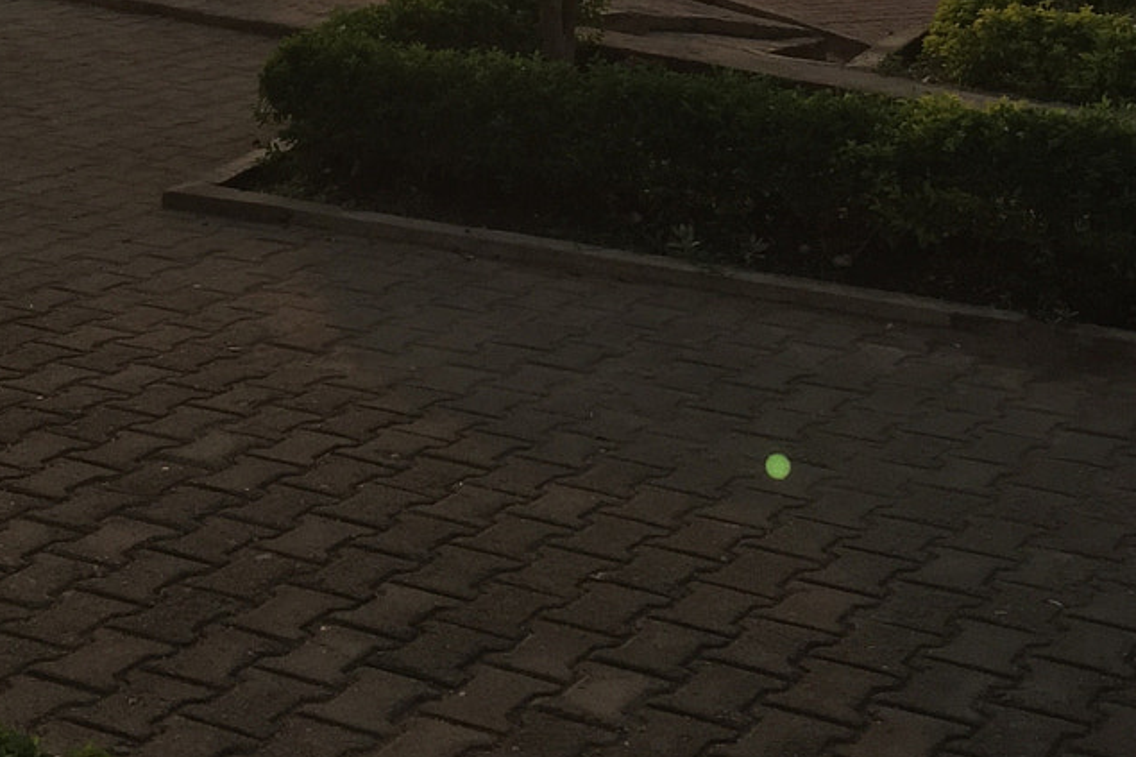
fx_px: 2397
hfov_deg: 26.5
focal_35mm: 76
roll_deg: +0.2
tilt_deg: -3.9
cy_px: -134
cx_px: 363
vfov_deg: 17.2
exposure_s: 1/2198
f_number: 2.2
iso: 32
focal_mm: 4.15
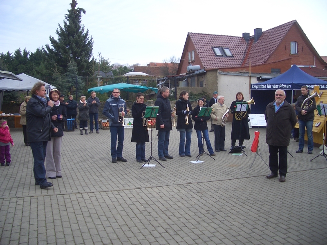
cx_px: 164
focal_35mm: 35
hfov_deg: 52.6
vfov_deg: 40.7
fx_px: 331
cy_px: 122
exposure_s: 1/100
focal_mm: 5.8
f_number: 2.6
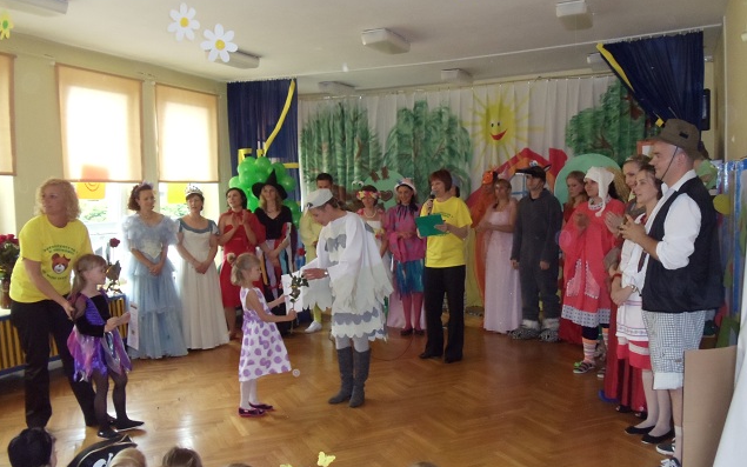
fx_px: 957
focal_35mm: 47
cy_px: 251
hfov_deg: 42.6
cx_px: 375
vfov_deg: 27.4
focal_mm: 6
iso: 400
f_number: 3.5
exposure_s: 1/30
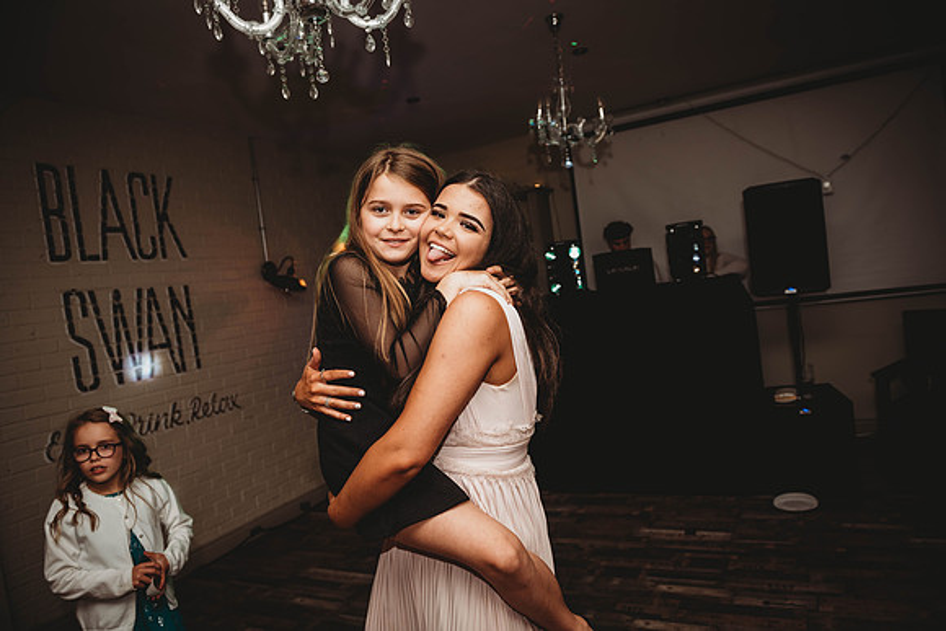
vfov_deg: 53.2
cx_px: 473
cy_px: 316
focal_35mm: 24
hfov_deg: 73.7
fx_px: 631
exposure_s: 1/80
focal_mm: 24
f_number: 4
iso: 400
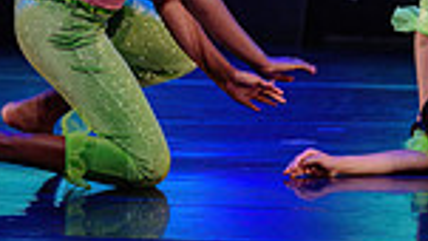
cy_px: -164
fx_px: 5721
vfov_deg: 2.4
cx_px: 505
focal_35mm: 504
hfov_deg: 4.3
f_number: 2.8
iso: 1600
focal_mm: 125
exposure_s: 1/250
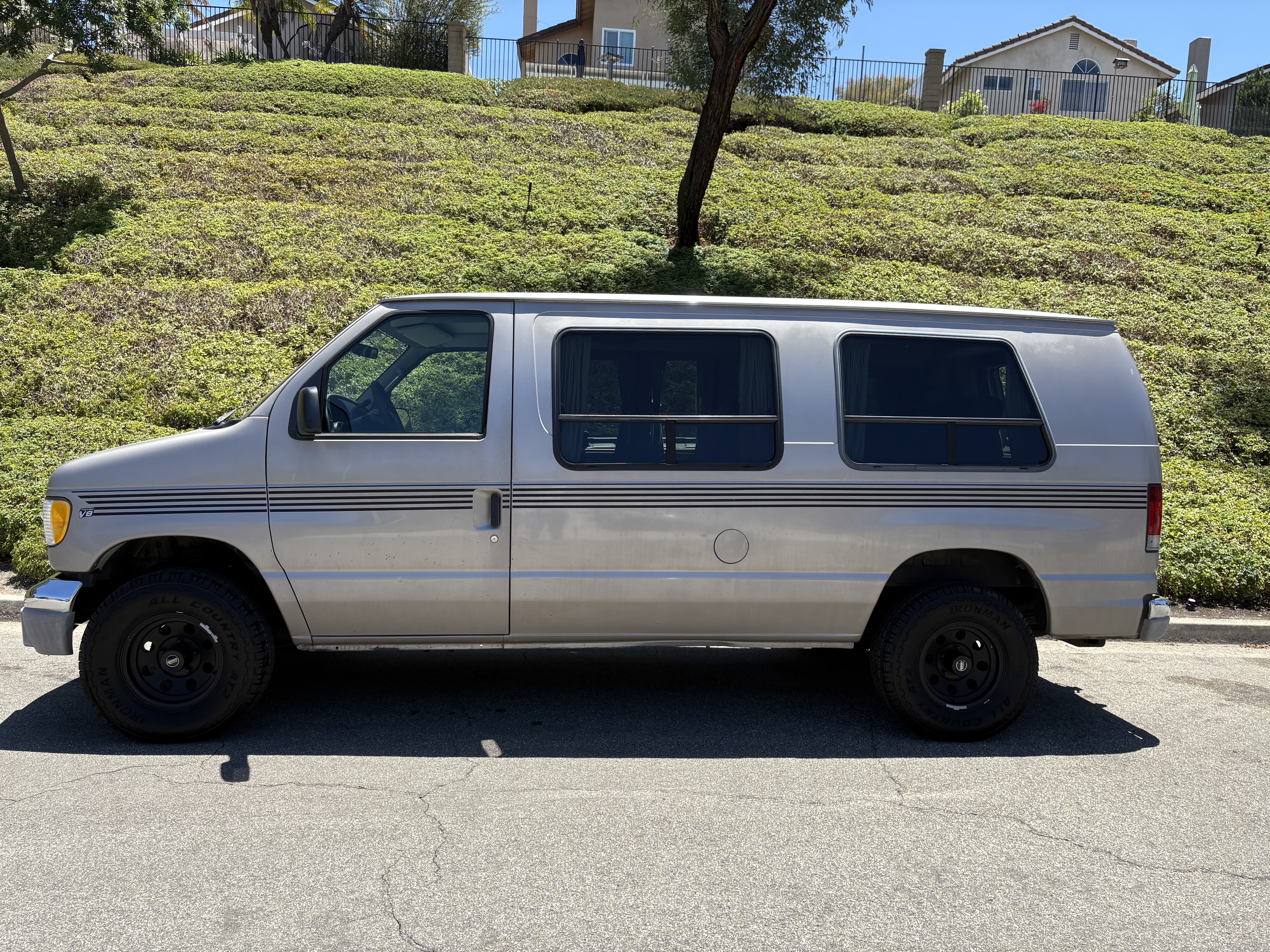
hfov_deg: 67.3
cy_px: 476
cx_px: 635
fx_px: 954
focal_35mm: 26
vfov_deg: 53.1
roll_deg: -1.8
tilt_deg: -5.3
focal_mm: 5.96
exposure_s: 1/1751
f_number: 1.6
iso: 50
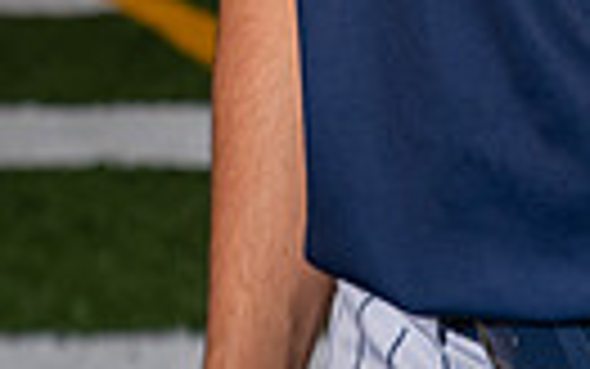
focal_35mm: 192
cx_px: 522
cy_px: -616
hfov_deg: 10.9
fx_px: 3089
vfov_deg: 6.4
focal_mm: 55
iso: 200
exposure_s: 1/200
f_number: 5.6
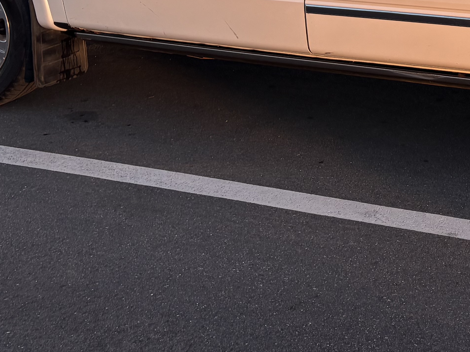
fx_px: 1059
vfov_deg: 17.6
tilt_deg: -4.1
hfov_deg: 23.2
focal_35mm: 78
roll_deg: -1.2
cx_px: 543
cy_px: -123
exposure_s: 1/618
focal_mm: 5.96
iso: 50
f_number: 1.6
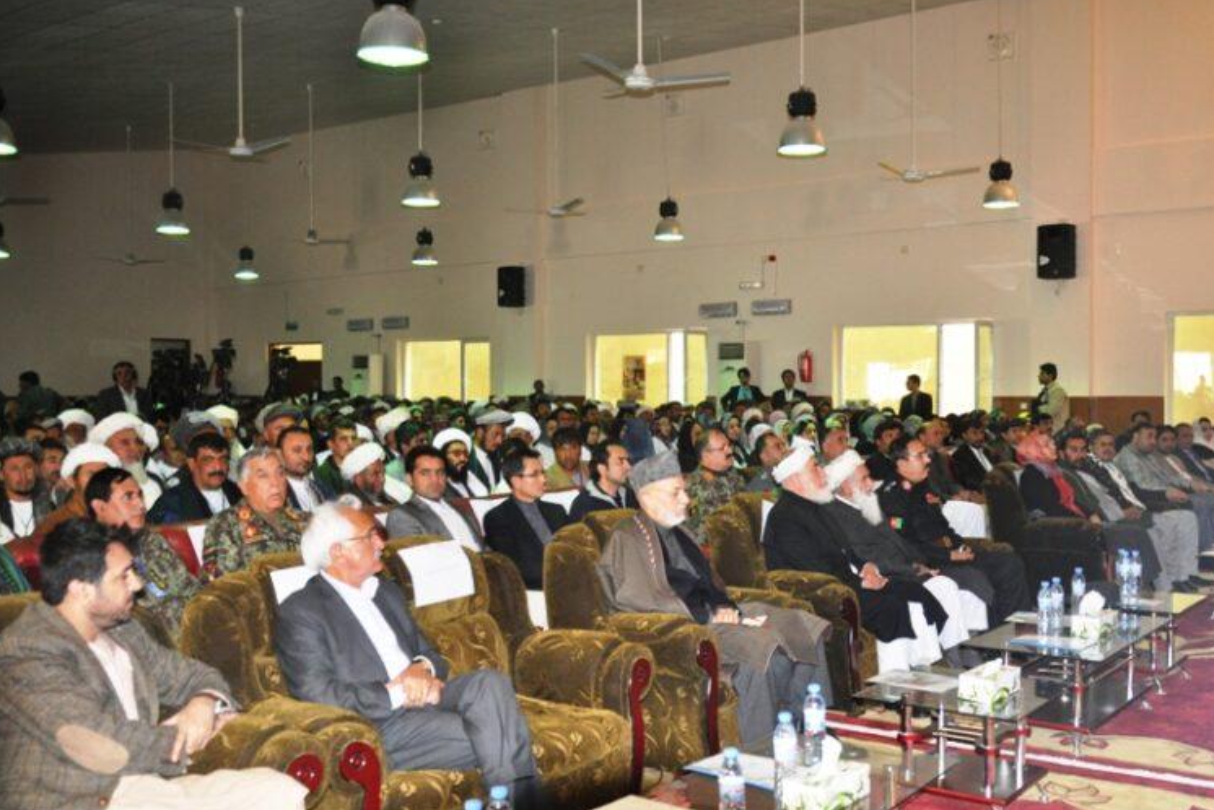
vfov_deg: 36.0
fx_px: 1248
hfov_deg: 51.9
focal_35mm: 37
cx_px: 620
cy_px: 400
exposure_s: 1/60
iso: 800
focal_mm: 24
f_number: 3.8
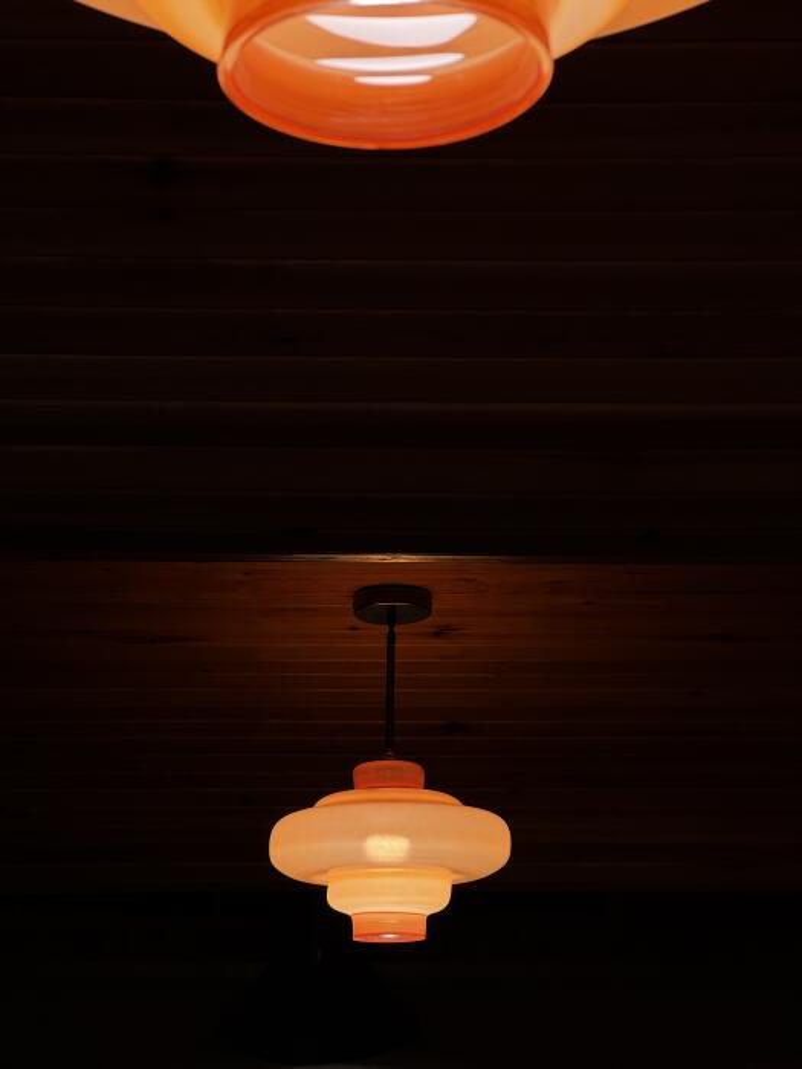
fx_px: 2379
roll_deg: -0.1
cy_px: 534
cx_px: 401
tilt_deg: +16.2
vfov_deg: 25.3
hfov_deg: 19.1
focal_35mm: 77
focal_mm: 9
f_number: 2.8
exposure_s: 1/100
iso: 40
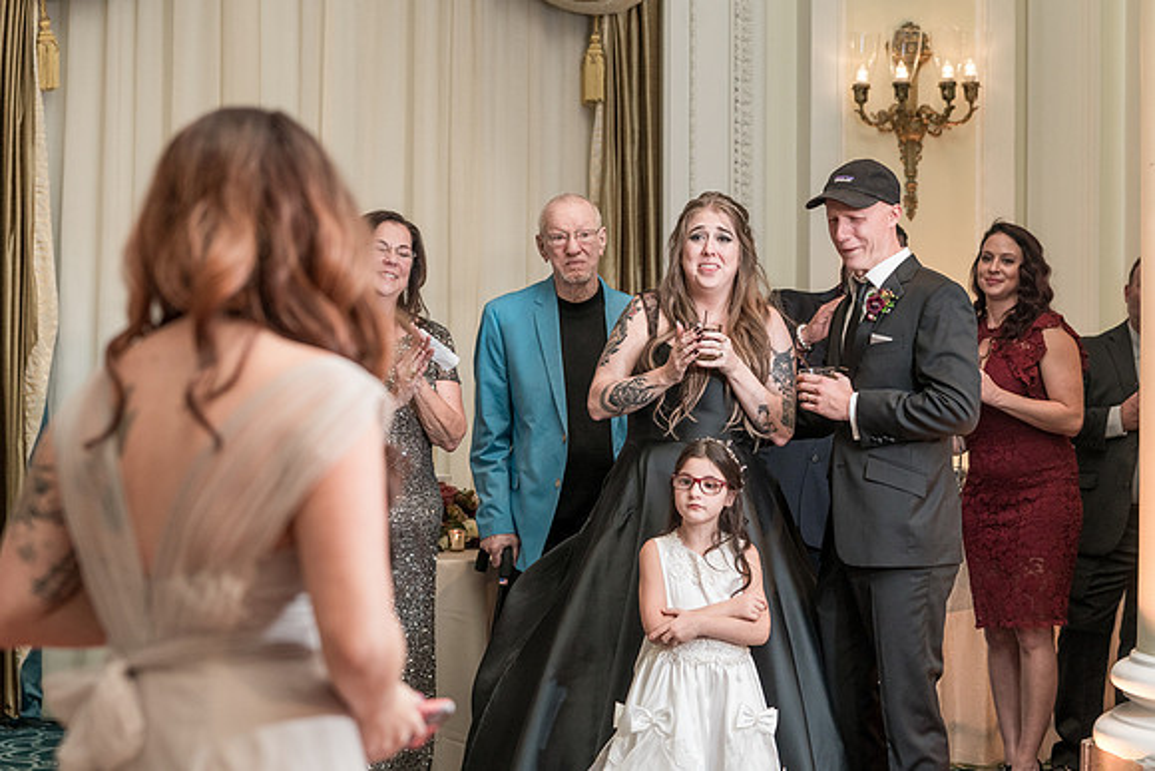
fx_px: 2558
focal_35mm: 80
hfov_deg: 25.4
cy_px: 386
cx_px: 578
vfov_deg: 17.1
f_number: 4
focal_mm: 78
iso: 2000
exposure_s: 1/200
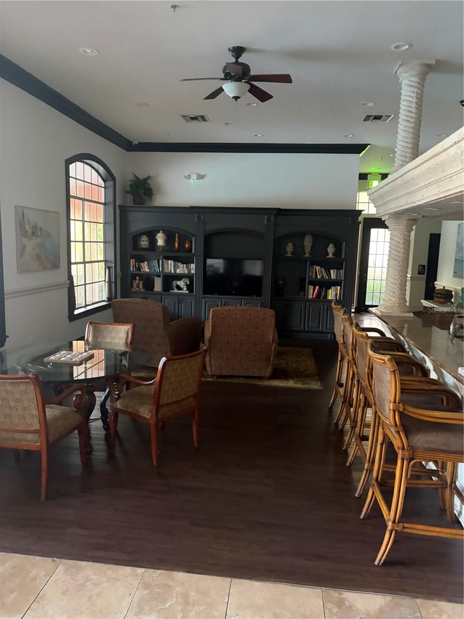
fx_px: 465
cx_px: 232
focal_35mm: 26
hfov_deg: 53.1
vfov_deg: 67.3
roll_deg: -0.6
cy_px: 310
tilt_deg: -7.5
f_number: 1.6
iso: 640
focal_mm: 5.96
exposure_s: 1/30
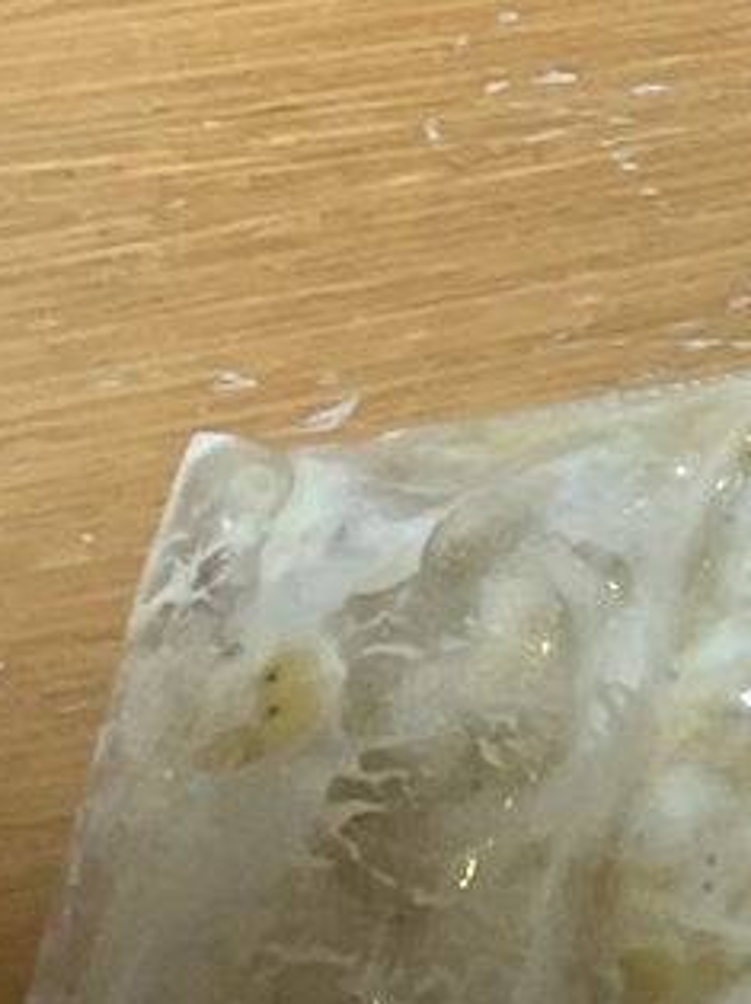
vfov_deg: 9.3
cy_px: -1567
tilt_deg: -27.5
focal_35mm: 185
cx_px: 2074
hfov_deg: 7.3
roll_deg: +8.2
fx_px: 5359
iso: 40
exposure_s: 1/60
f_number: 1.8
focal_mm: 3
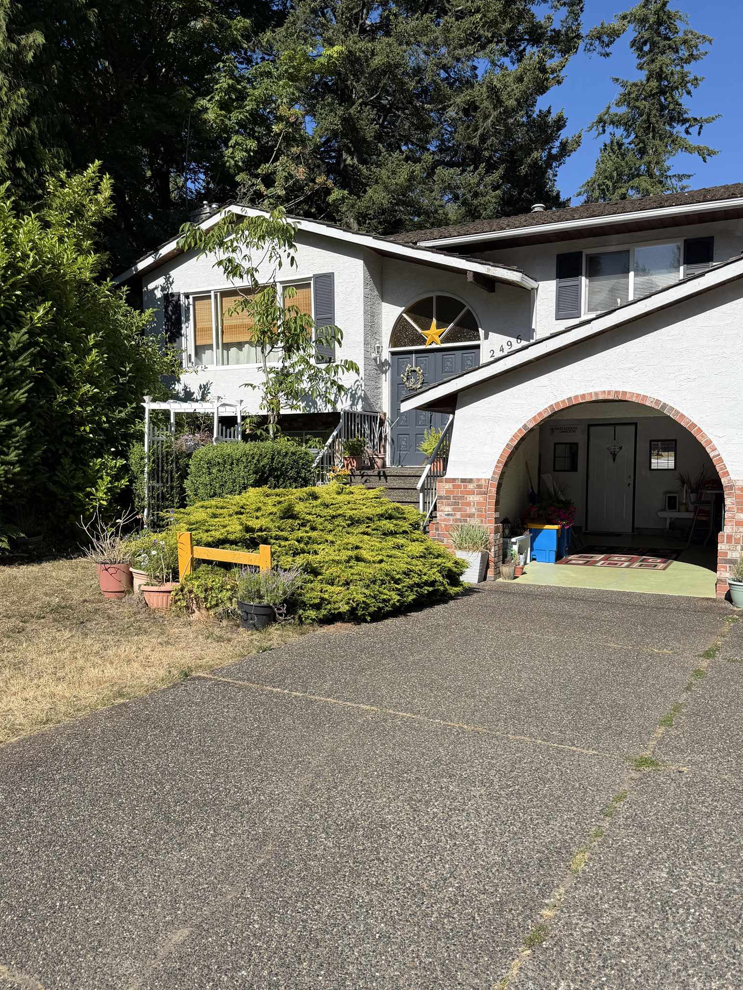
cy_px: 520
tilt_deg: -3.4
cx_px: 370
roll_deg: +1.5
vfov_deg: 65.3
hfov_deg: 51.4
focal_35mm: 27
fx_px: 773
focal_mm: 6.76
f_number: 1.78
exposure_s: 1/4673
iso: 80
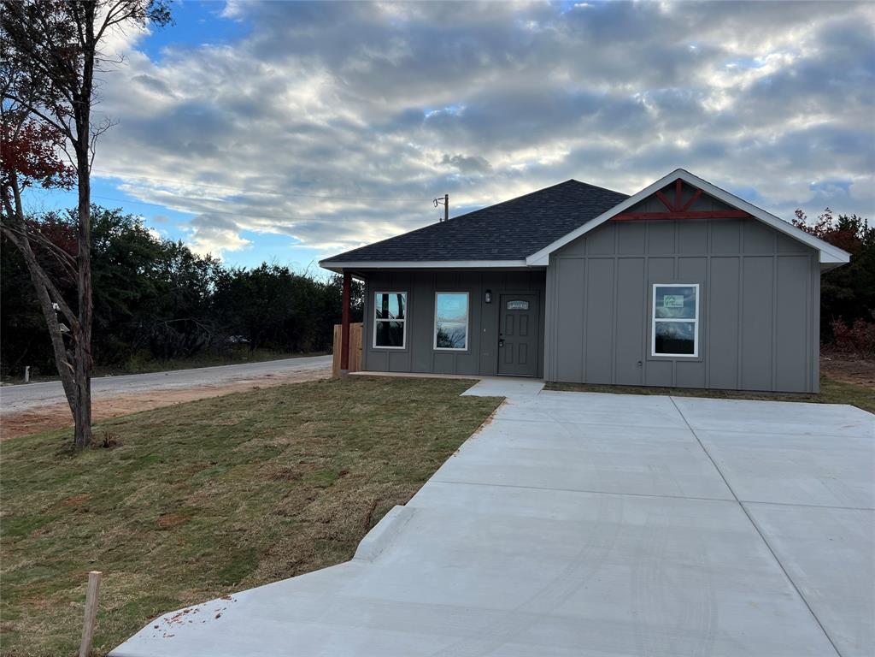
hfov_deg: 67.3
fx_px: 657
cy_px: 328
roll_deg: -2.1
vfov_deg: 53.1
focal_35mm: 26
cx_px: 438
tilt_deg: +1.6
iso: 50
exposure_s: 1/1468
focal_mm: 5.7
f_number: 1.5
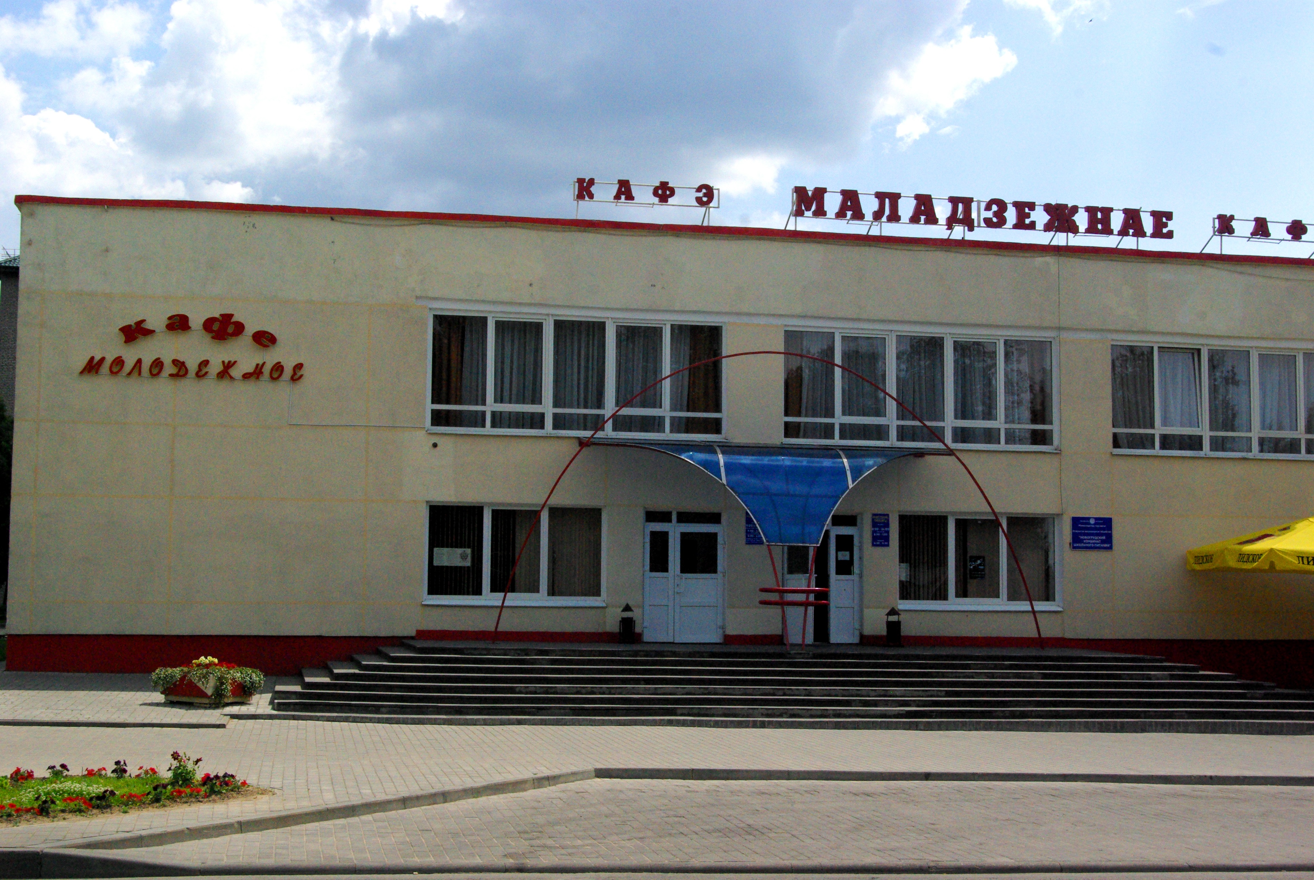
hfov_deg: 39.9
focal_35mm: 50
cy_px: 440
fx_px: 1809
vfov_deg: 27.3
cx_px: 657
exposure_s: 1/3000
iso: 1600
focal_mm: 33
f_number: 11
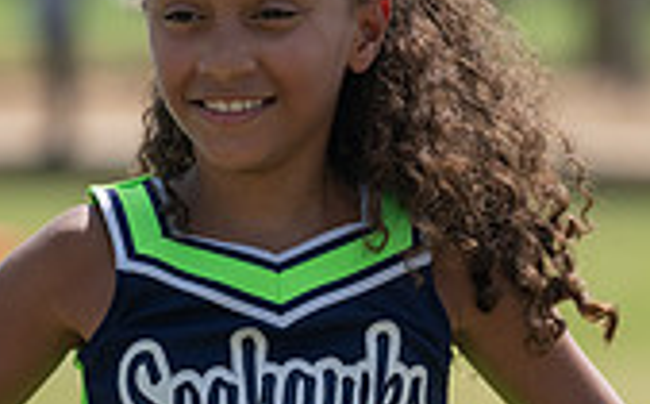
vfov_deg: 2.1
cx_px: 362
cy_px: 344
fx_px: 11036
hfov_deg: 3.4
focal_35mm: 624
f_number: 4
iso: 160
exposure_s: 1/1600
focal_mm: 178
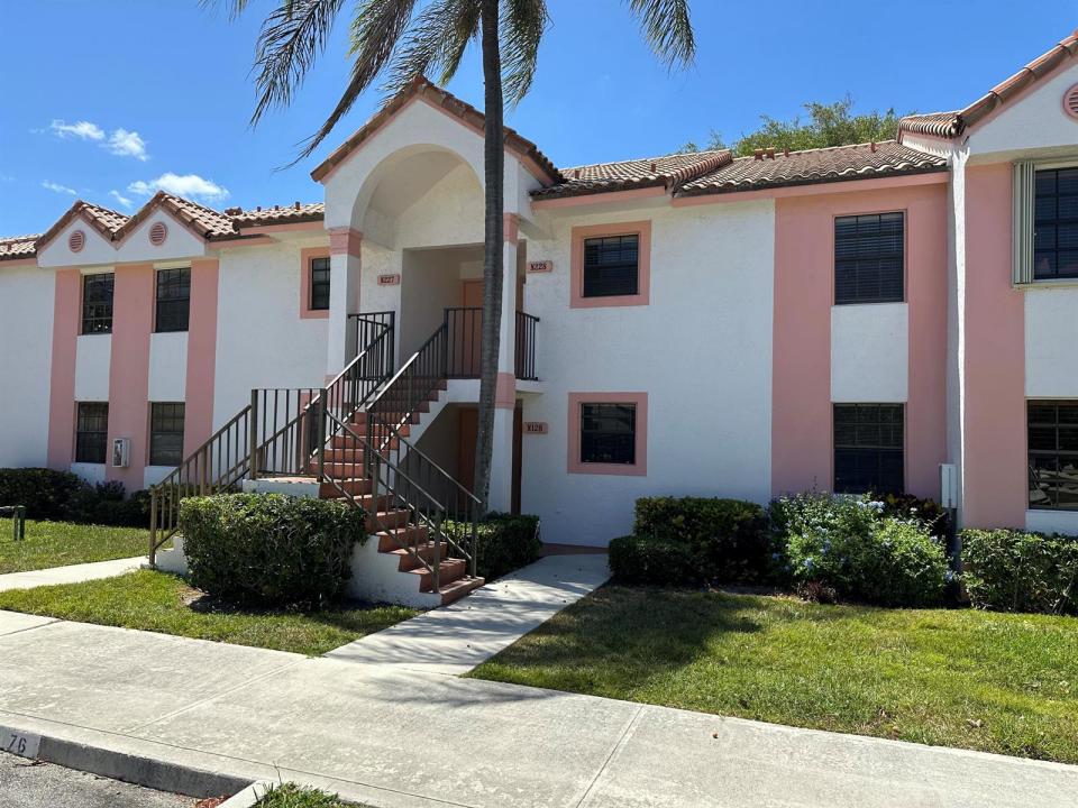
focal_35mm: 24
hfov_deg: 71.6
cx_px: 539
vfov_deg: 56.8
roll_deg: -1.9
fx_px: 747
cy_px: 404
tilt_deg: +2.5
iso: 80
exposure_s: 1/3717
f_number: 1.78
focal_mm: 6.86
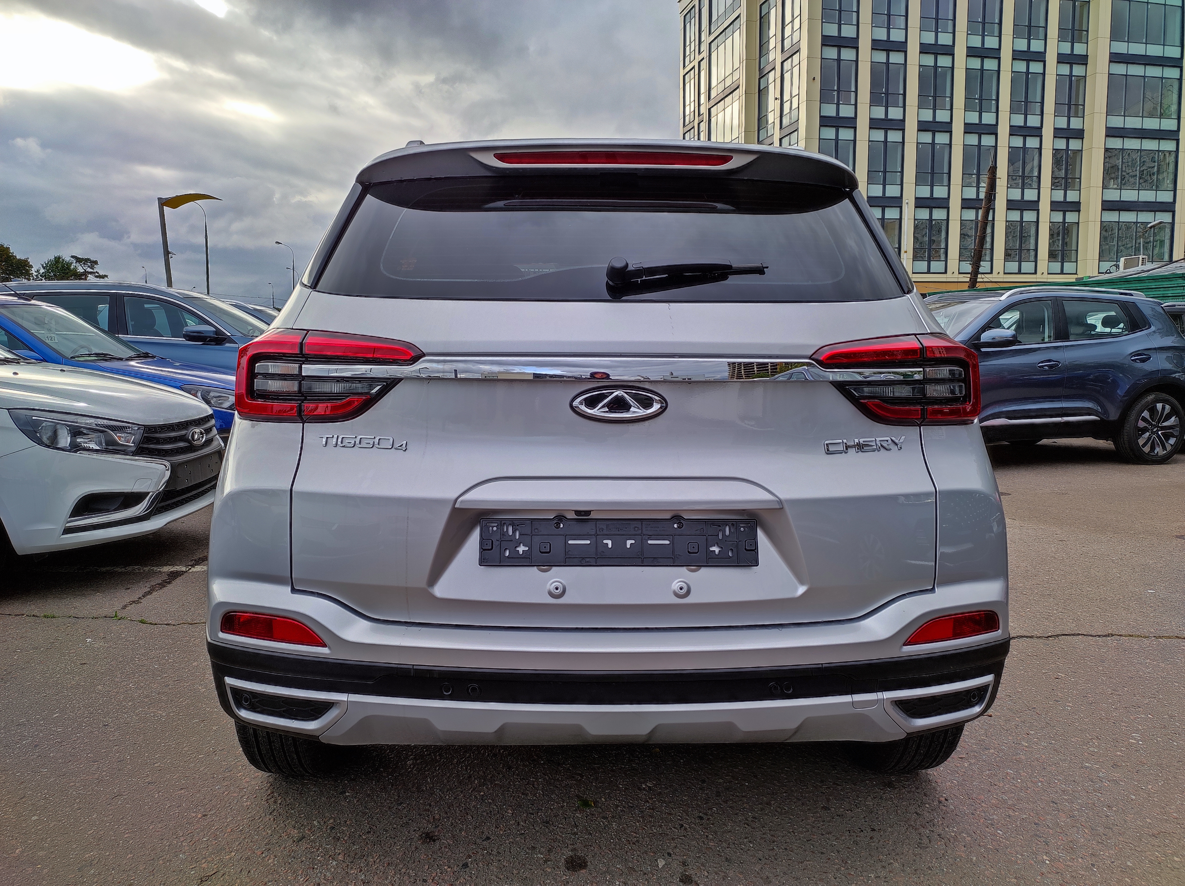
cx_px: 592
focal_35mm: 17
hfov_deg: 91.1
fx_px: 581
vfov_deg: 74.6
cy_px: 443
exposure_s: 1/117
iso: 50
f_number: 1.79
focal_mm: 4.74
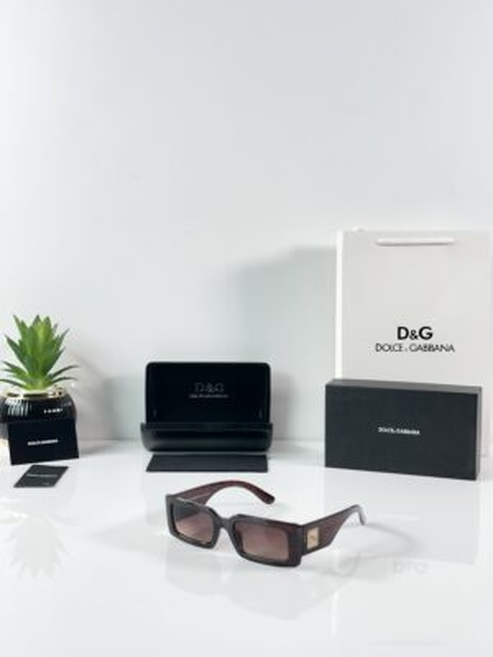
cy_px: 328
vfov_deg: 39.7
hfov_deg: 30.3
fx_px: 911
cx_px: 246
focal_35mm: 48
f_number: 1.78
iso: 50
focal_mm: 6.86
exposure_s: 1/50
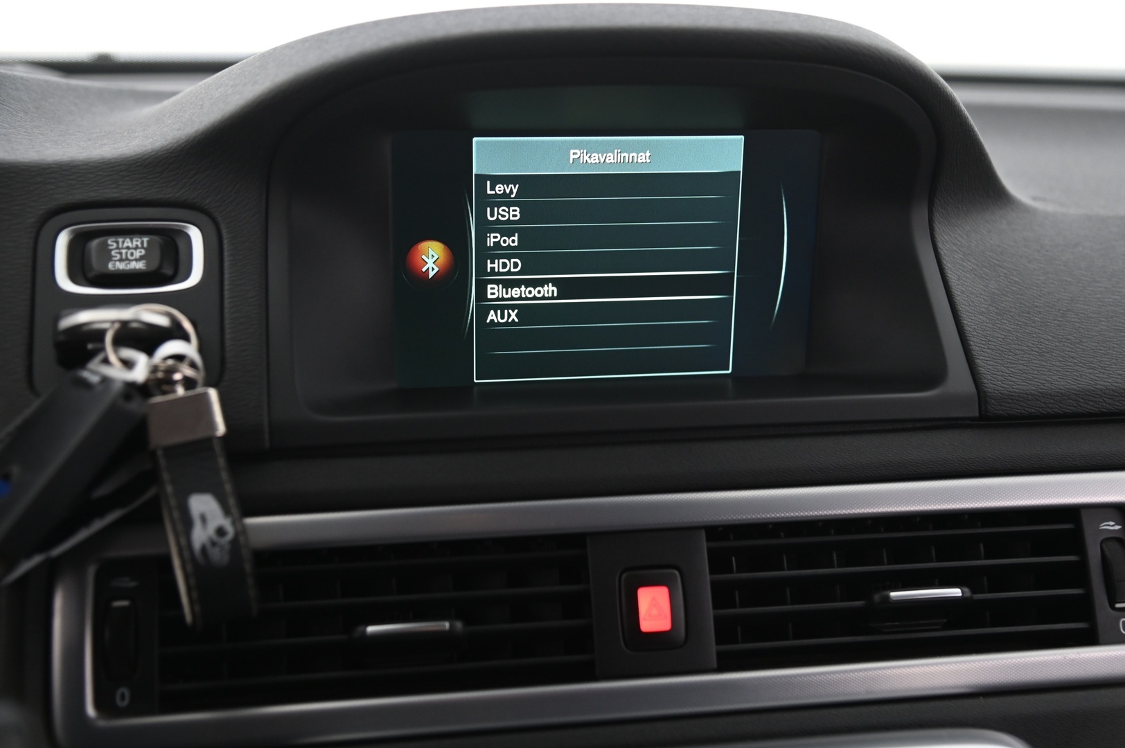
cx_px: 562
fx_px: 1436
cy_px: 374
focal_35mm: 46
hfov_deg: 42.8
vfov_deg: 29.2
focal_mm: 46
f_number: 4
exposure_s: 1/25
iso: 2000
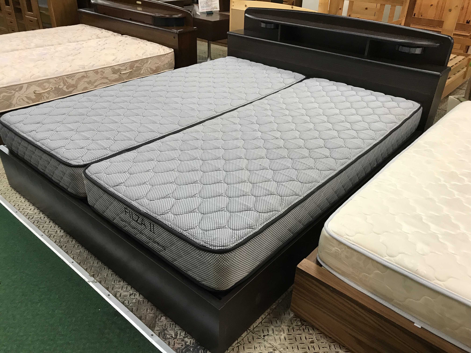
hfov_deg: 63.4
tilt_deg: -31.5
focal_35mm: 28
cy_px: 176
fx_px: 381
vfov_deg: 49.7
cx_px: 236
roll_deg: -1.4
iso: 40
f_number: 1.8
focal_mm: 3.99
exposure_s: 1/33
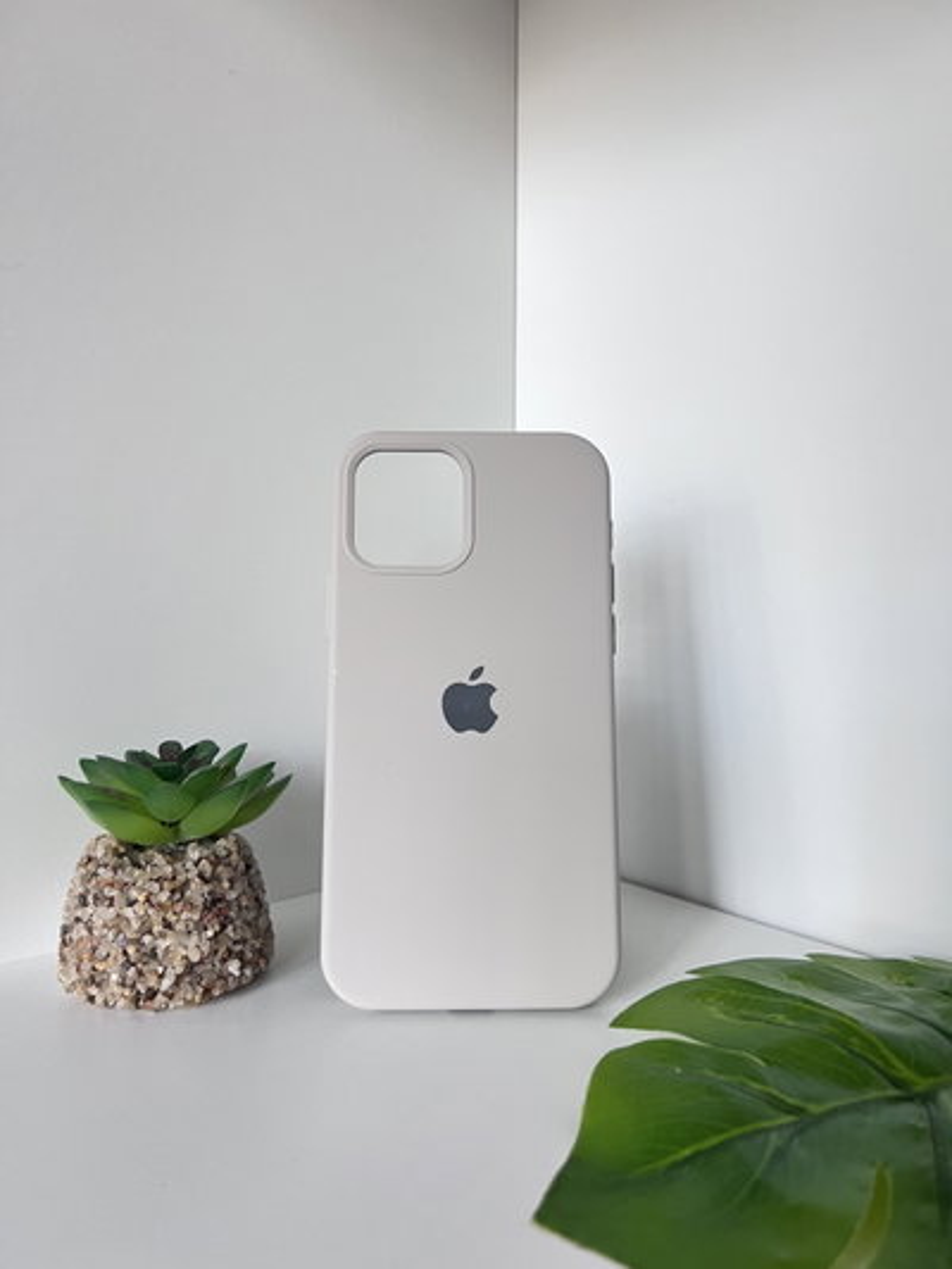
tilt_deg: -4.2
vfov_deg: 67.3
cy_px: 634
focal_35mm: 26
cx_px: 476
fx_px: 953
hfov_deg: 53.1
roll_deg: +2.0
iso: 125
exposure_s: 1/65
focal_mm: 5.7
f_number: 1.5
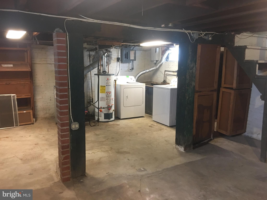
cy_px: 100
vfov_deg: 48.2
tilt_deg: -8.4
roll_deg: -0.1
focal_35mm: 29
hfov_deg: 61.7
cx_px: 134
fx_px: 224
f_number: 2.2
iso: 100
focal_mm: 4.15
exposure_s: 1/8
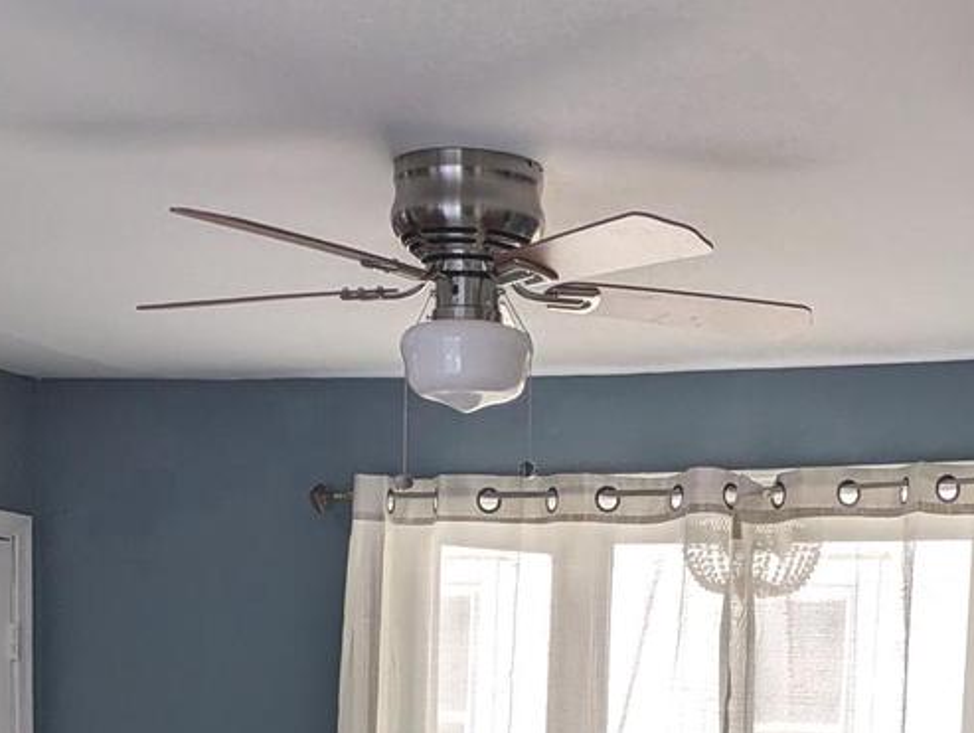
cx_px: 642
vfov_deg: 18.5
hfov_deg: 26.5
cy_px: 1004
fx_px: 2057
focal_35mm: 73
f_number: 1.89
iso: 45
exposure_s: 1/232
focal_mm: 5.43
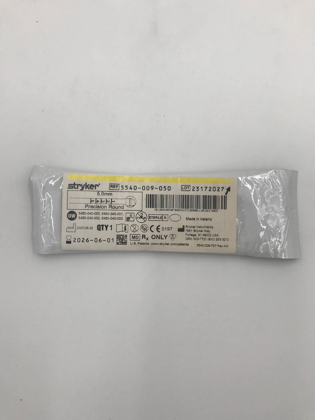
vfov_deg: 63.4
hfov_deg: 49.7
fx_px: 340
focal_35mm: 28
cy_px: 210
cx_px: 158
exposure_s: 1/323
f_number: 1.8
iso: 20
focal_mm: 3.99
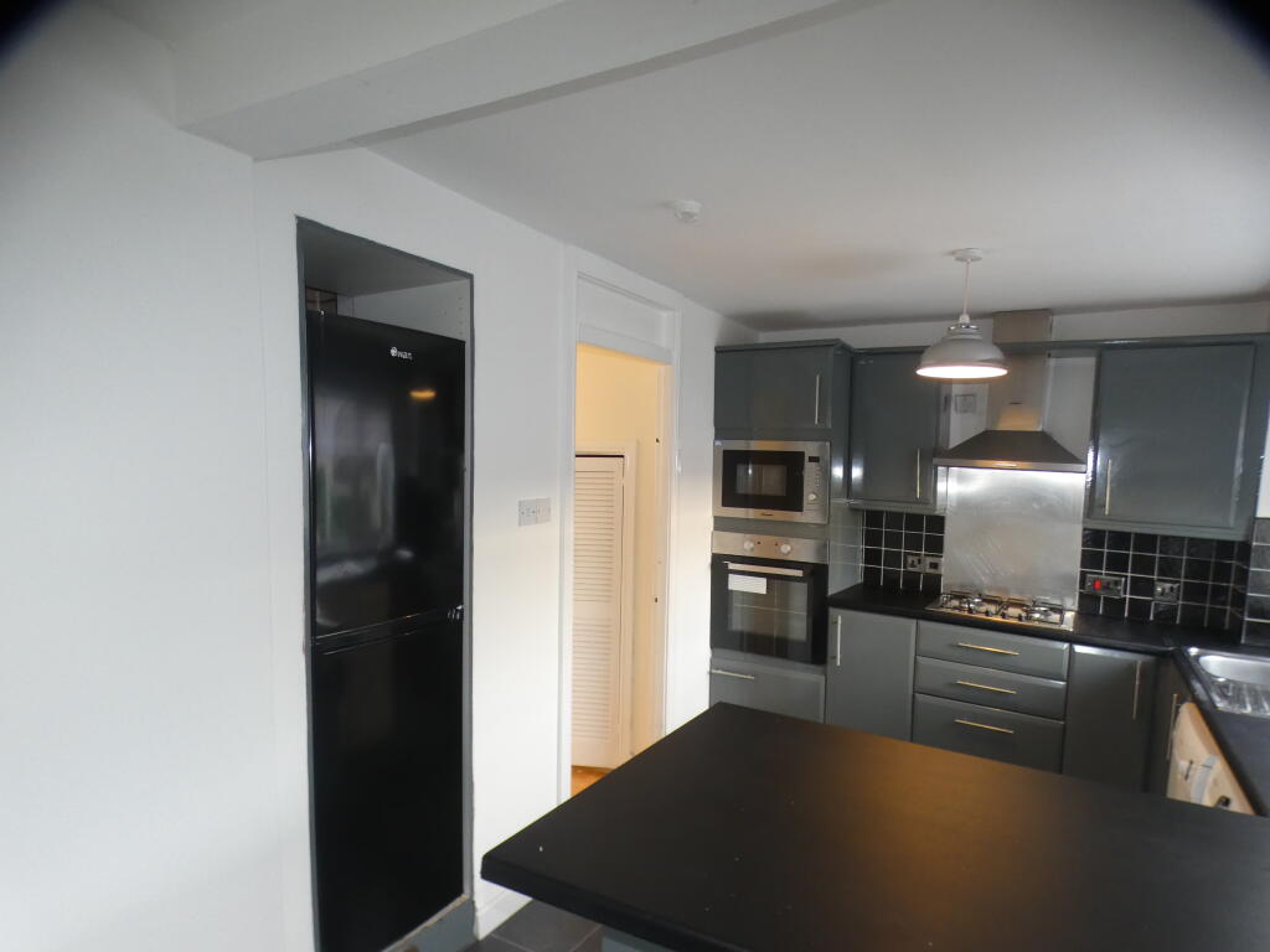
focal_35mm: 20
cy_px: 476
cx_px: 635
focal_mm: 3.6
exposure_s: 1/60
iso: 320
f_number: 2.8
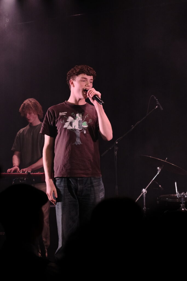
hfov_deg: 18.2
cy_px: 140
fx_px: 584
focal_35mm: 75
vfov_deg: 27.0
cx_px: 94
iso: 3200
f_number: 2.8
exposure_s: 1/150
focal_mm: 50
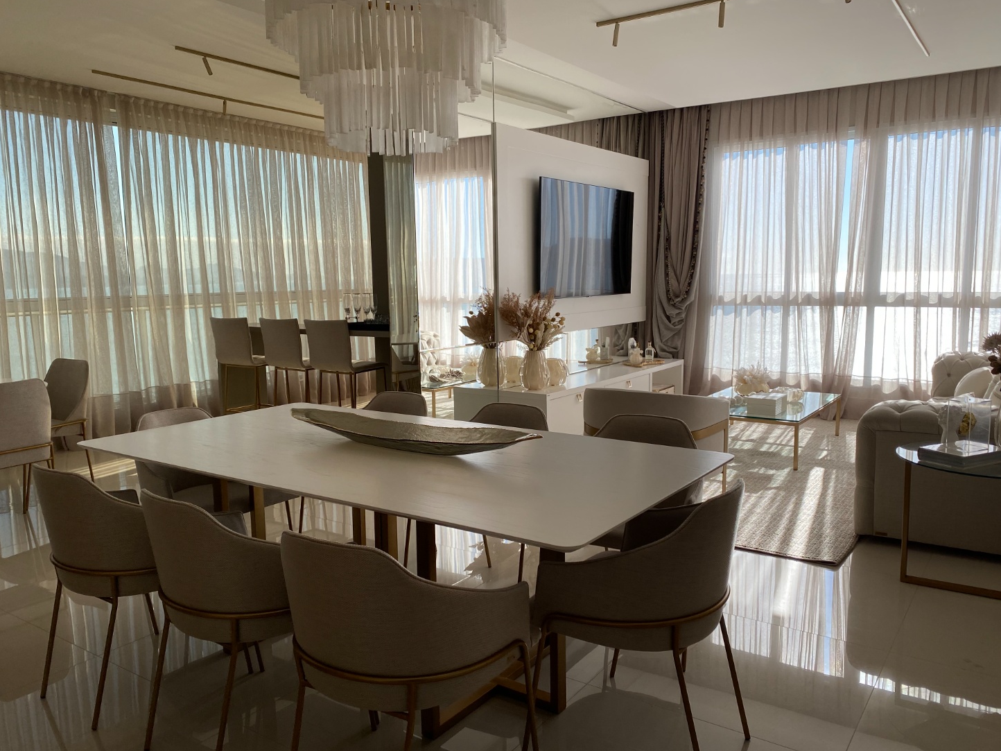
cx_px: 508
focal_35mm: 27
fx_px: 781
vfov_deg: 51.4
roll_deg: +0.1
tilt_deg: -7.7
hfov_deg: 65.3
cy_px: 374
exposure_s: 1/1063
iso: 32
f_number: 1.8
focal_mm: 4.25
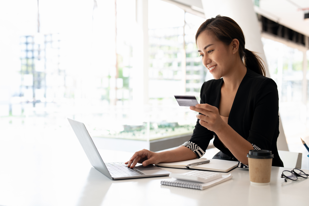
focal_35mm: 50
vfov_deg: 27.0
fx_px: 429
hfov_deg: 39.6
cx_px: 154
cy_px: 103
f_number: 2.8
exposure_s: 1/100
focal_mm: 50
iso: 200
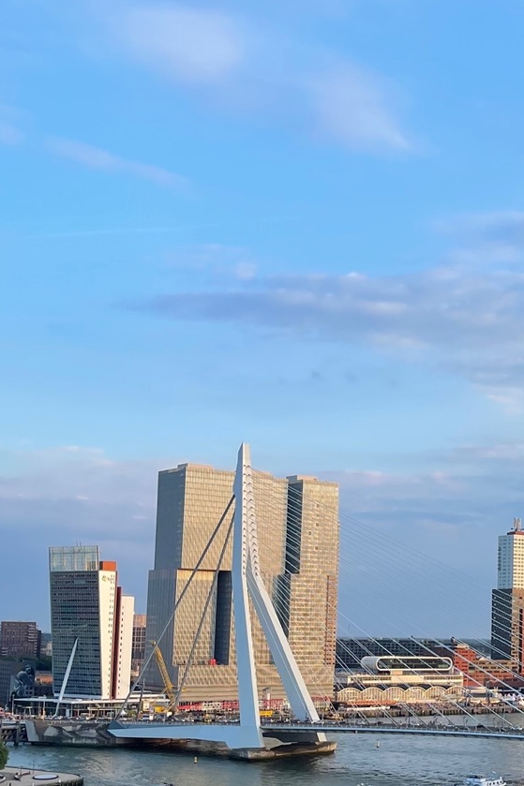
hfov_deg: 22.7
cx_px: 482
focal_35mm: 58
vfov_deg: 34.3
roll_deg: -0.1
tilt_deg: +6.2
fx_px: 1267
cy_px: 503
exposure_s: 1/969
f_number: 1.6
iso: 32
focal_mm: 5.1
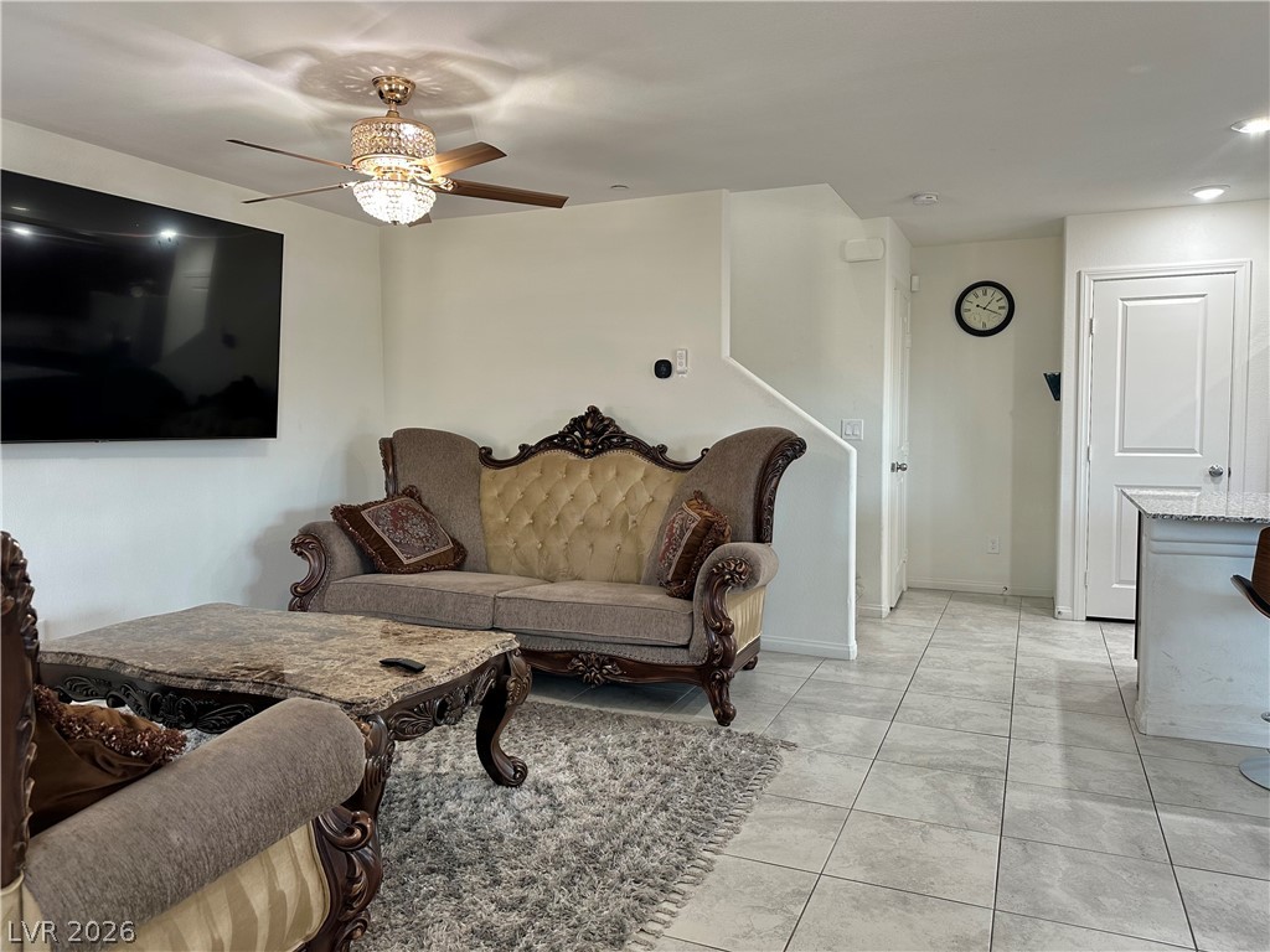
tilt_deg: -3.8
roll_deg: -0.2
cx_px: 635
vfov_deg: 56.8
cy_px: 476
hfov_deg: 71.6
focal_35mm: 24
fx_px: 881
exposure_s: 1/60
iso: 125
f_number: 1.78
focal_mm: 6.86
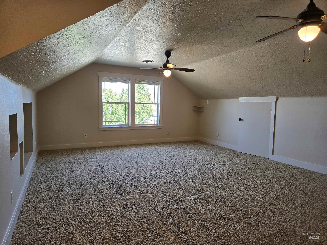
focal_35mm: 23
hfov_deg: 73.9
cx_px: 164
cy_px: 122
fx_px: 217
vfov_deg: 58.9
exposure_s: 1/120
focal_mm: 5.4
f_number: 1.8
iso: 80
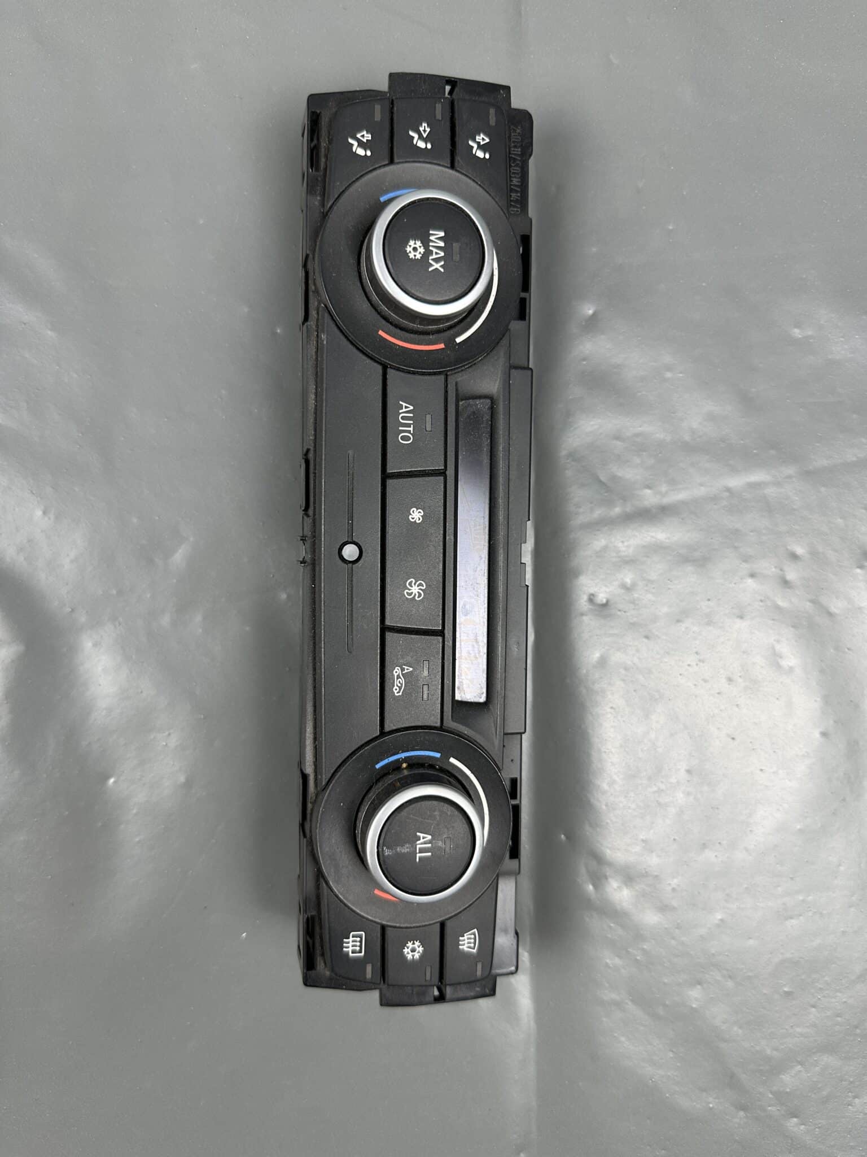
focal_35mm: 24
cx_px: 434
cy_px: 578
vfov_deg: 71.6
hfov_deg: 56.8
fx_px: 801
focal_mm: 6.86
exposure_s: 1/100
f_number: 1.78
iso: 160
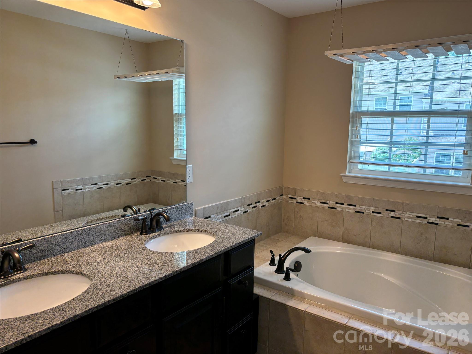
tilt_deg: -9.4
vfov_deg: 53.1
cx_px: 236
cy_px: 177
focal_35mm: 26
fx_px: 355
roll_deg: +0.1
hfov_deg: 67.3
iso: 80
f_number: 1.6
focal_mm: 5.96
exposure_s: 1/120
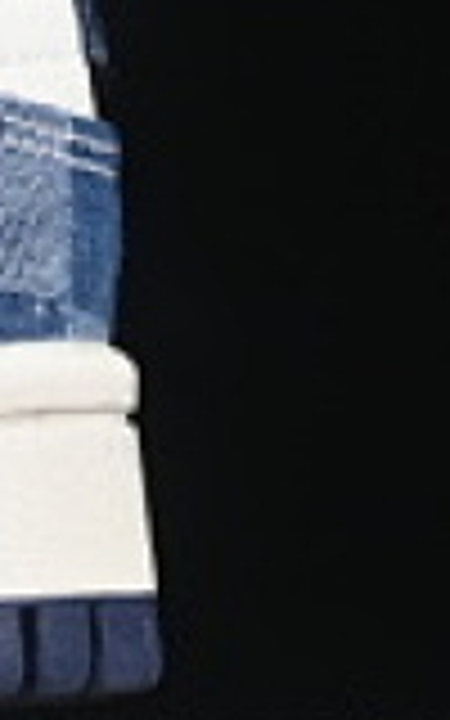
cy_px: -270
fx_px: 10106
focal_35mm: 515
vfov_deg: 4.1
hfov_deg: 2.5
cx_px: -1508
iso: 160
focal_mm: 50
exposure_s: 1/60
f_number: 7.1
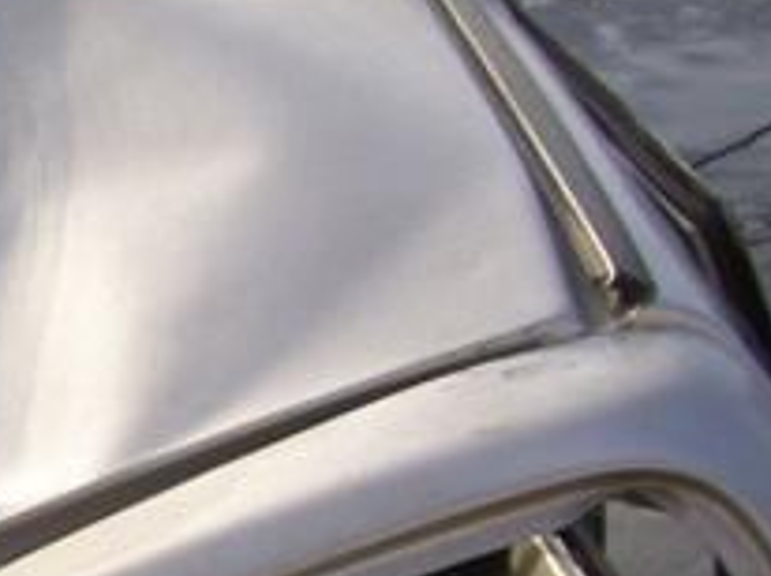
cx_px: -412
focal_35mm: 112
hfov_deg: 16.0
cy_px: 610
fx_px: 2492
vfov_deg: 13.0
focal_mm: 6
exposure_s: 1/400
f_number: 2.7
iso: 80
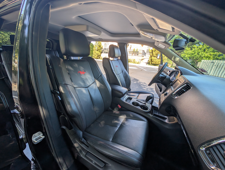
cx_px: 112
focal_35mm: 12
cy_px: 85
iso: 36
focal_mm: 2.23
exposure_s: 1/243
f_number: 1.95
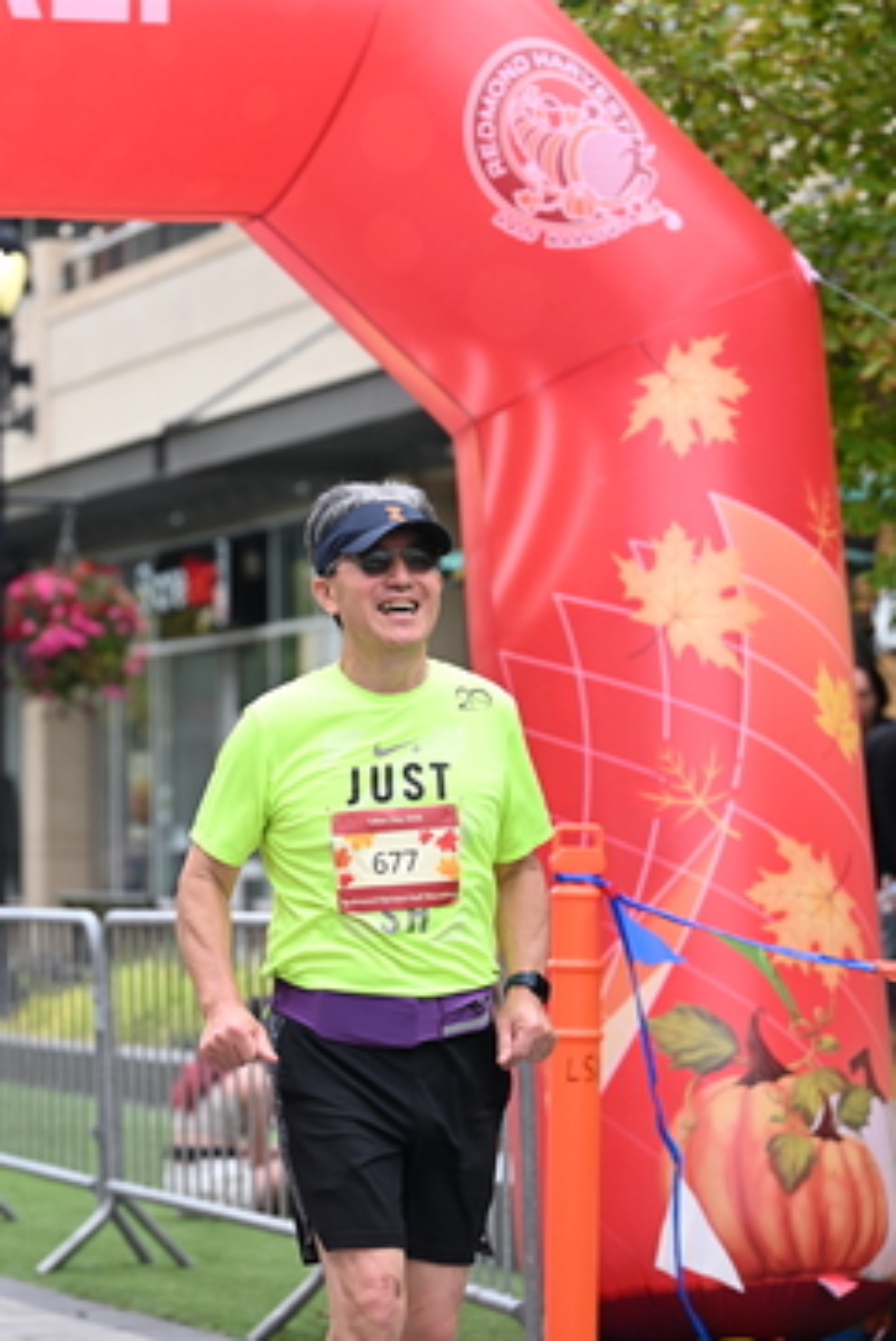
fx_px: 4583
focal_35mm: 123
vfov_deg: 16.6
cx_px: 328
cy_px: 708
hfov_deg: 11.2
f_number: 2.8
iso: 640
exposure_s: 1/2000
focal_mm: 81
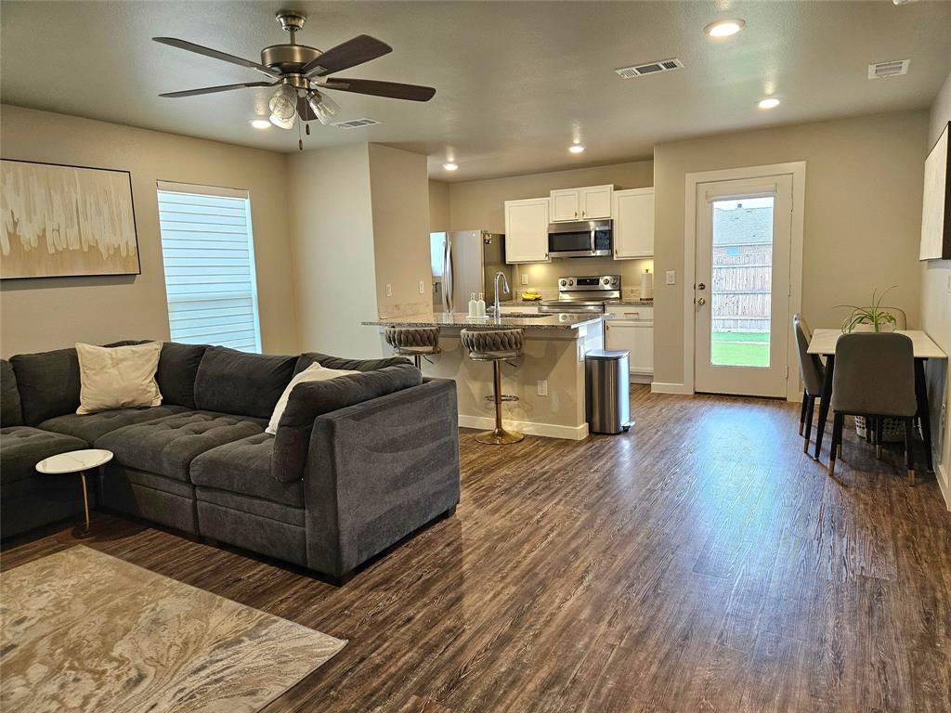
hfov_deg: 73.9
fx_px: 632
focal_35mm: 23
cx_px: 476
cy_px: 356
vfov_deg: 58.9
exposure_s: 1/120
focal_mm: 5.4
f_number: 1.8
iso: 250
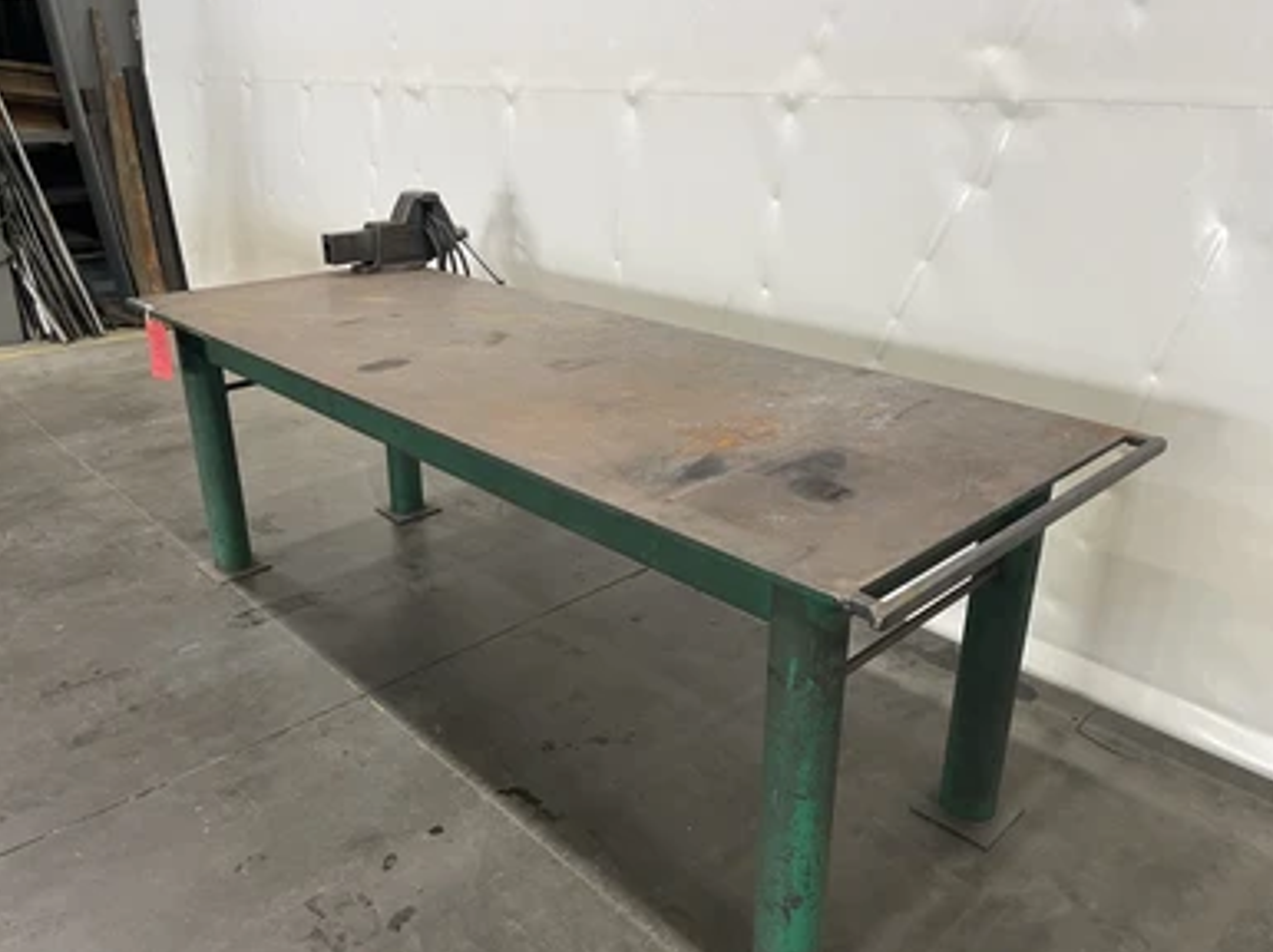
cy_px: 466
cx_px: 622
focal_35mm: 26
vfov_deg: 53.0
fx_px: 955
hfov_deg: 67.3
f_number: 1.6
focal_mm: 5.1
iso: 160
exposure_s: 1/60
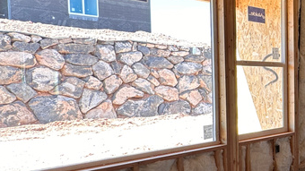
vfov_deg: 25.9
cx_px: 385
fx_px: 372
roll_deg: -0.3
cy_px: 102
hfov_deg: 33.9
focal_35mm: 46
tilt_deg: -3.4
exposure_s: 1/99
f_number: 2.2
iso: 80
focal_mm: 2.22
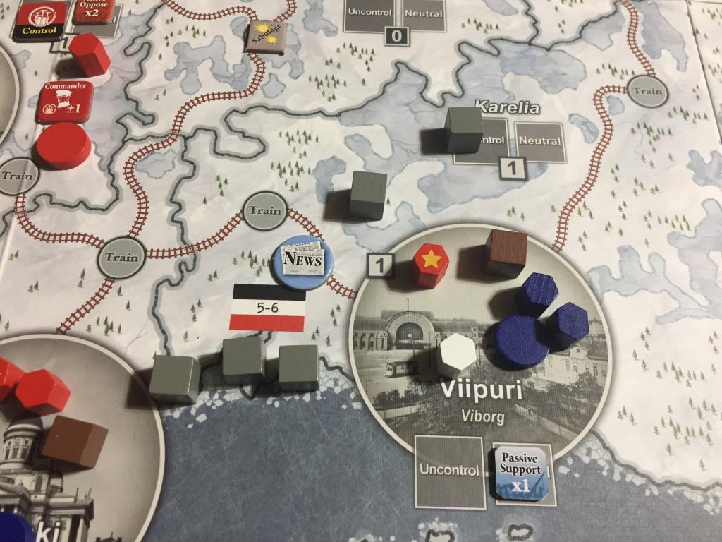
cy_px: 271
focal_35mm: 29
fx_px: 605
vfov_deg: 48.2
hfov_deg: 61.7
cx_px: 361
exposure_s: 1/30
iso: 80
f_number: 2.2
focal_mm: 4.15
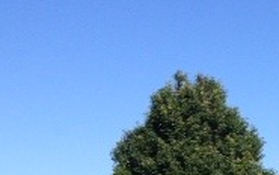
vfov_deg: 9.8
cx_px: 379
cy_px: 306
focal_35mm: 128
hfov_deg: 15.4
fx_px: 974
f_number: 2.4
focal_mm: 4.28
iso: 50
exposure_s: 1/1381
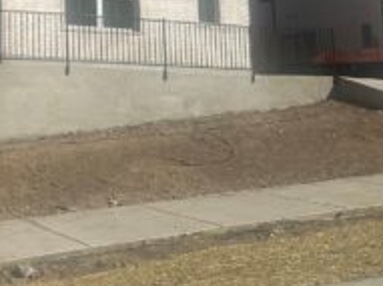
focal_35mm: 67
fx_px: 741
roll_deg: -0.8
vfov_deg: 20.9
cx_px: -63
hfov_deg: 26.2
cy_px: -20
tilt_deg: +9.7
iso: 80
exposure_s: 1/10753
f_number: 1.78
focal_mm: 6.86
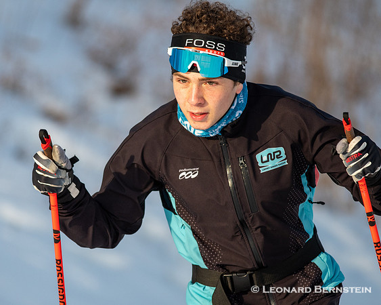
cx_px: 133
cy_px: 165
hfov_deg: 3.5
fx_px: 6185
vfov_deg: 2.8
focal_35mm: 549
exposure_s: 1/2500
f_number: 4
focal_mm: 300
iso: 400
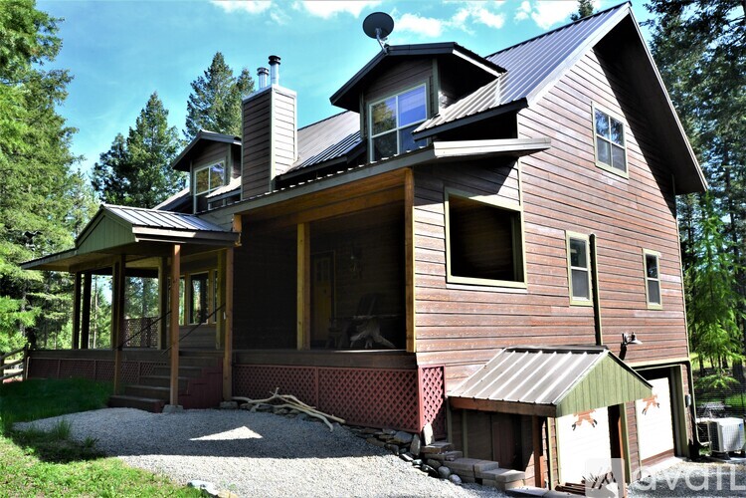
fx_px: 622
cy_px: 249
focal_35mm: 30
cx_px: 373
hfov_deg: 61.9
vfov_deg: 43.6
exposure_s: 1/200
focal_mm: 20
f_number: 10
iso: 400
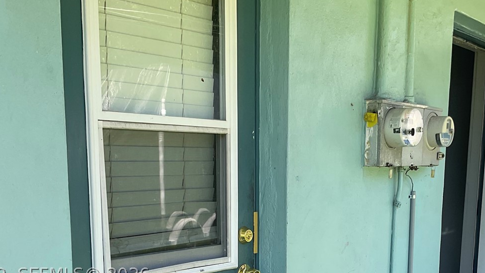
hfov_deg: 39.6
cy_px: 274
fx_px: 669
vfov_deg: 22.2
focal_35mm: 52
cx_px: 302
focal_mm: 3
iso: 16
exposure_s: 1/260
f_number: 1.8
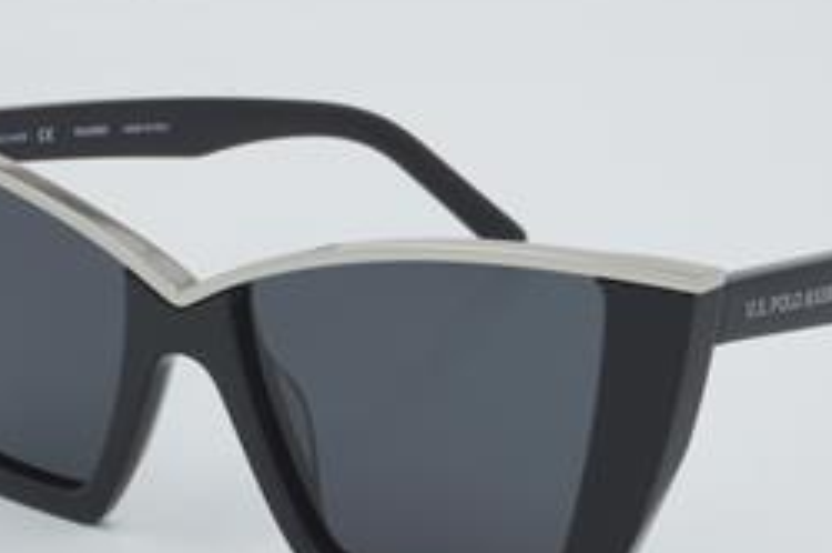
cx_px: 476
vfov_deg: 11.4
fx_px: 2770
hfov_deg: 17.1
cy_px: 340
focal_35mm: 120
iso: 100
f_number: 32
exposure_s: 1/3
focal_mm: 50
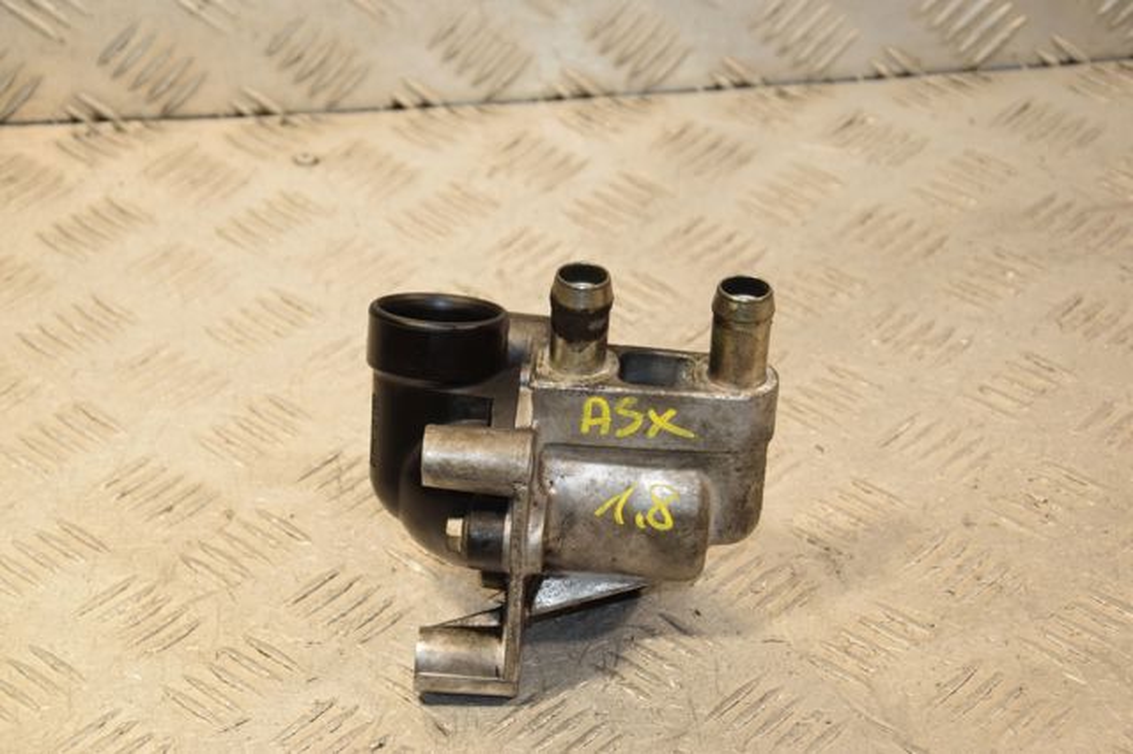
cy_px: 377
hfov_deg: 20.6
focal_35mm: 99
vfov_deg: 13.8
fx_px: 3114
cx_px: 566
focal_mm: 66
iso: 800
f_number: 7.1
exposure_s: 1/200
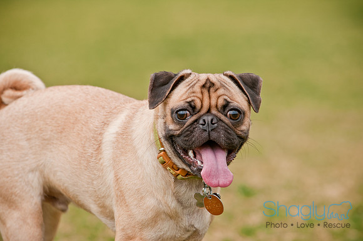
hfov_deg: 6.9
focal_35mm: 300
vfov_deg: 4.6
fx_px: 3021
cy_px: 120
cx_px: 182
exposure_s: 1/500
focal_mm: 200
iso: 200
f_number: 5
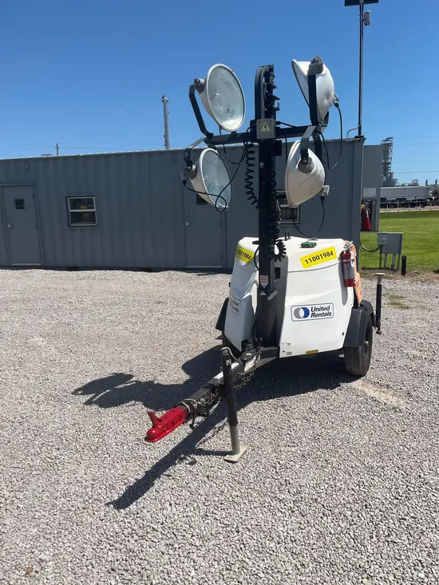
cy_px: 292
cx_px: 220
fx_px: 440
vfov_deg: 67.3
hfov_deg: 53.1
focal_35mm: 26
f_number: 1.6
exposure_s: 1/4149
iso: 50
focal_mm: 5.1
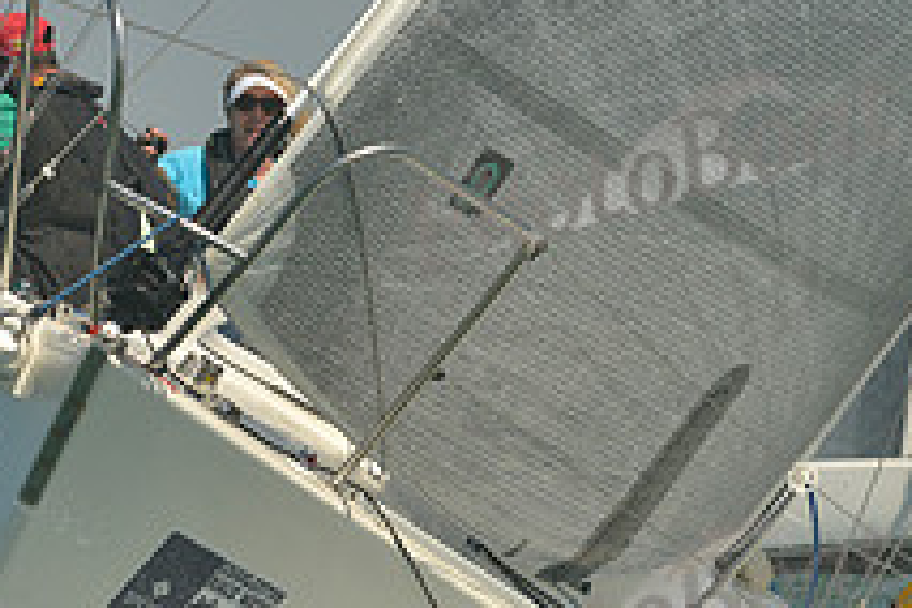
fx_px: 13806
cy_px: 443
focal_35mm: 545
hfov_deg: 3.8
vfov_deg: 2.5
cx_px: 188
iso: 280
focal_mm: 200
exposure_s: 1/1250
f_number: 10
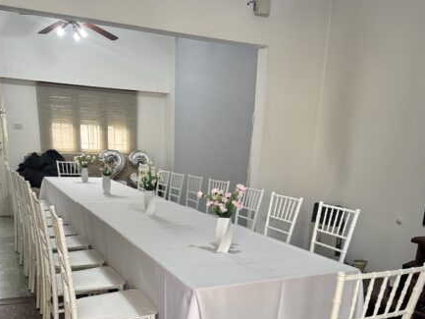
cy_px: 271
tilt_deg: -16.2
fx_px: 442
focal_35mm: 36
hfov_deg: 51.3
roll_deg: -2.7
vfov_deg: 37.7
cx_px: 215
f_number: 1.6
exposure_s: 1/50
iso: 125
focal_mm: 5.96
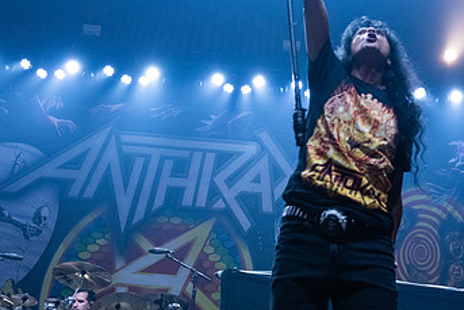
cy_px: 74
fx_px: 542
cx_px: 279
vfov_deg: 31.3
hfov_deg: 46.1
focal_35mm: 42
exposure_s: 1/640
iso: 2500
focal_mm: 24
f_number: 3.2
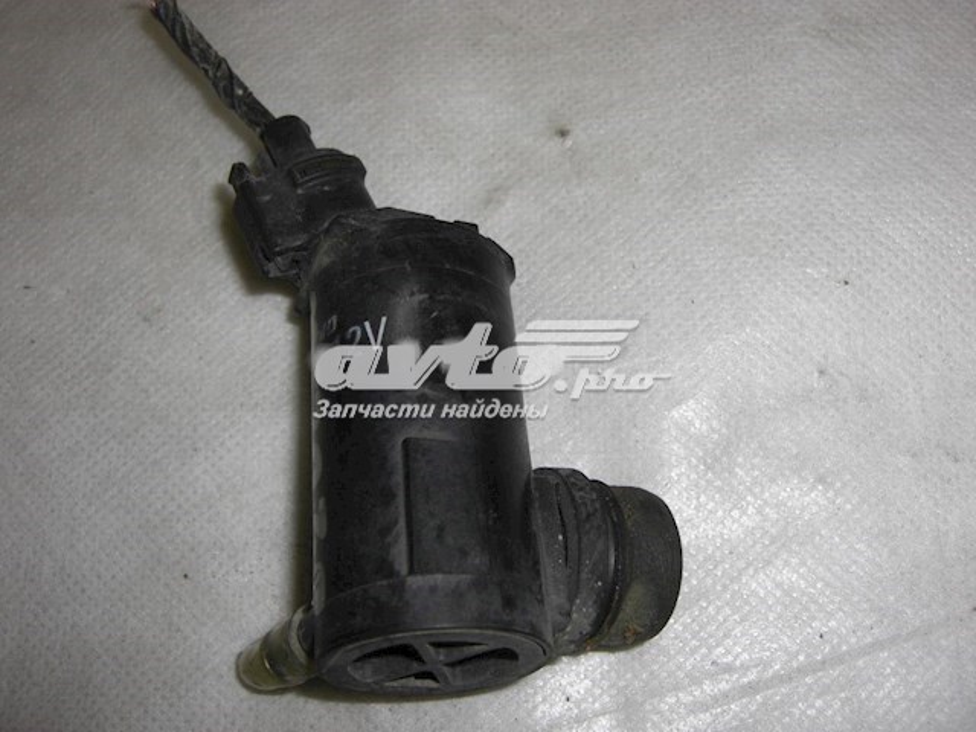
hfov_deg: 49.0
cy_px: 366
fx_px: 1071
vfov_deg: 37.7
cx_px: 488
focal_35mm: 38
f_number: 4
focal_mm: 7.9
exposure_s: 1/60
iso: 80
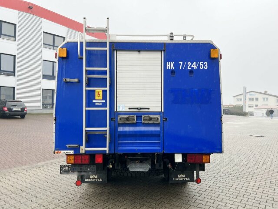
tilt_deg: +0.6
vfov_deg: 53.1
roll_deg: -1.1
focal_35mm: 26
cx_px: 139
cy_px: 104
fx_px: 209
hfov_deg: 67.3
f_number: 1.5
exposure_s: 1/209
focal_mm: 5.7
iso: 40
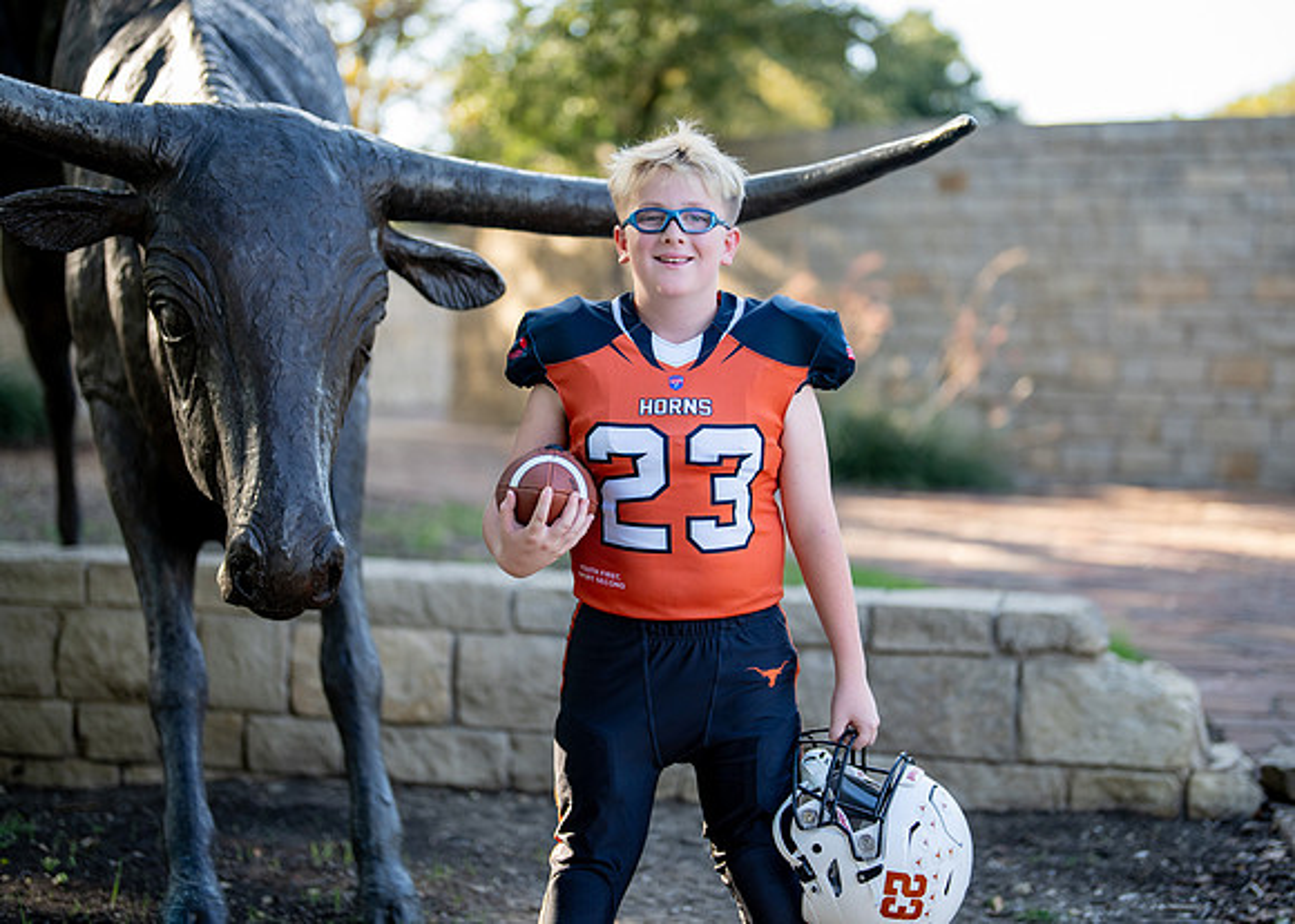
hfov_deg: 32.1
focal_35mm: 61
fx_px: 2248
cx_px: 689
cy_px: 400
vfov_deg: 23.2
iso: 200
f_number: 1.2
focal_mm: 50
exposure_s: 1/1600
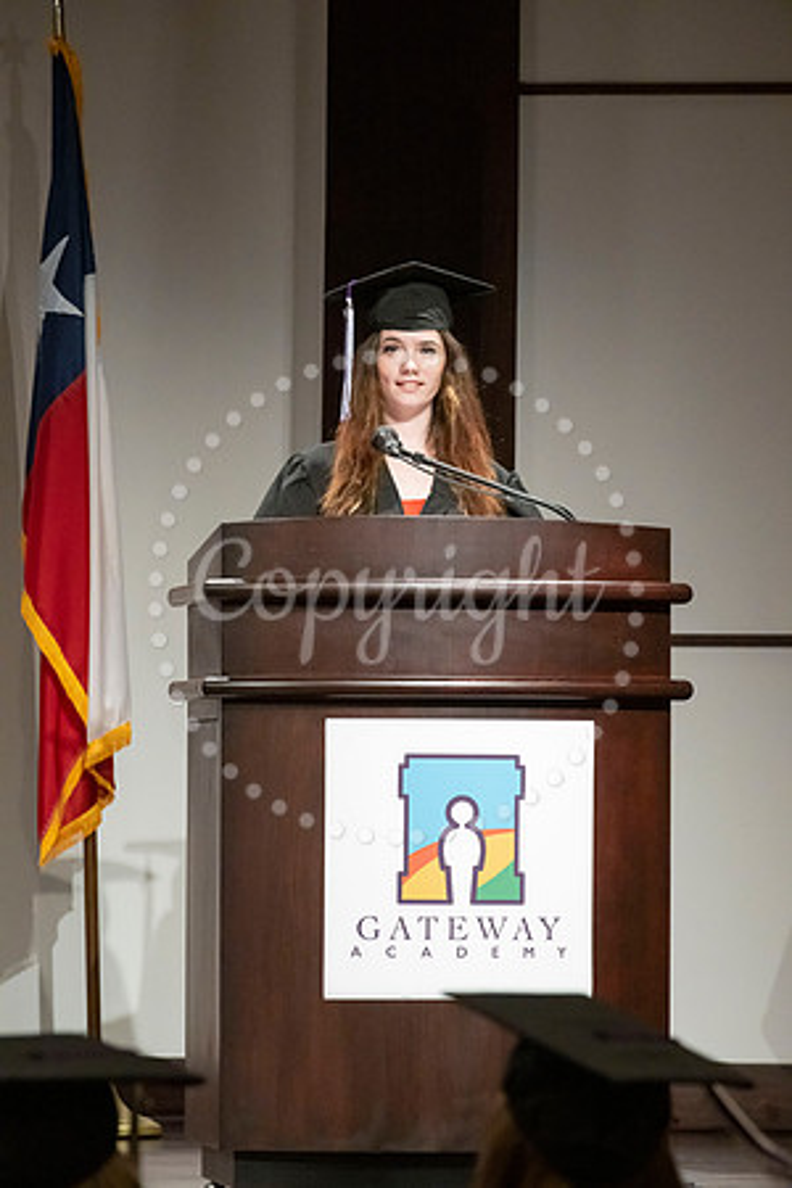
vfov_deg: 10.3
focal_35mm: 200
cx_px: 396
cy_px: 594
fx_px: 6599
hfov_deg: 6.9
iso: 6400
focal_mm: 200
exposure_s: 1/200
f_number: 8
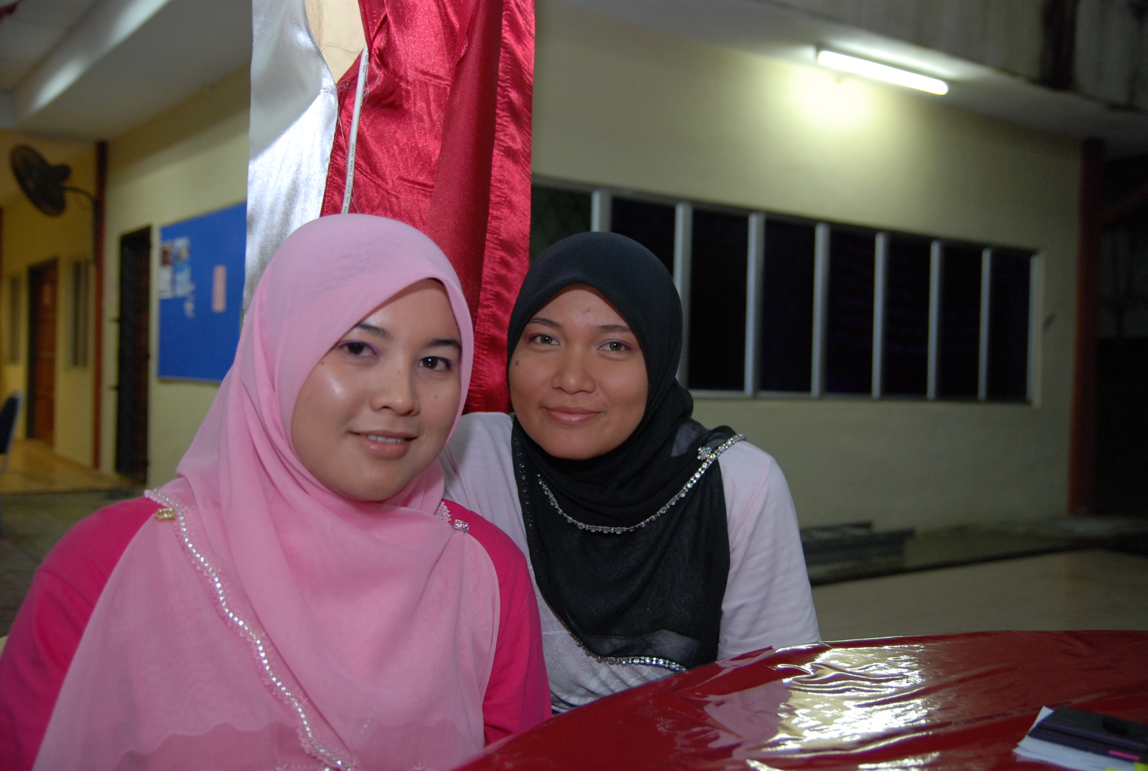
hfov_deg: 53.0
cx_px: 574
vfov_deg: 37.0
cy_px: 386
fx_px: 1150
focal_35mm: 36
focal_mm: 24
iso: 500
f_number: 2.8
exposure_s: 1/60
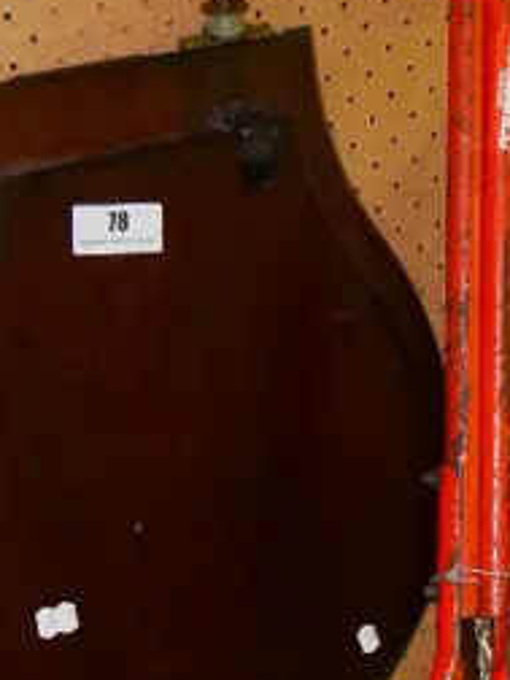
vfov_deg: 15.5
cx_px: 560
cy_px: 823
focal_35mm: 122
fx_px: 2397
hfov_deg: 12.0
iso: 3200
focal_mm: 15
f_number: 4
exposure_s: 1/60
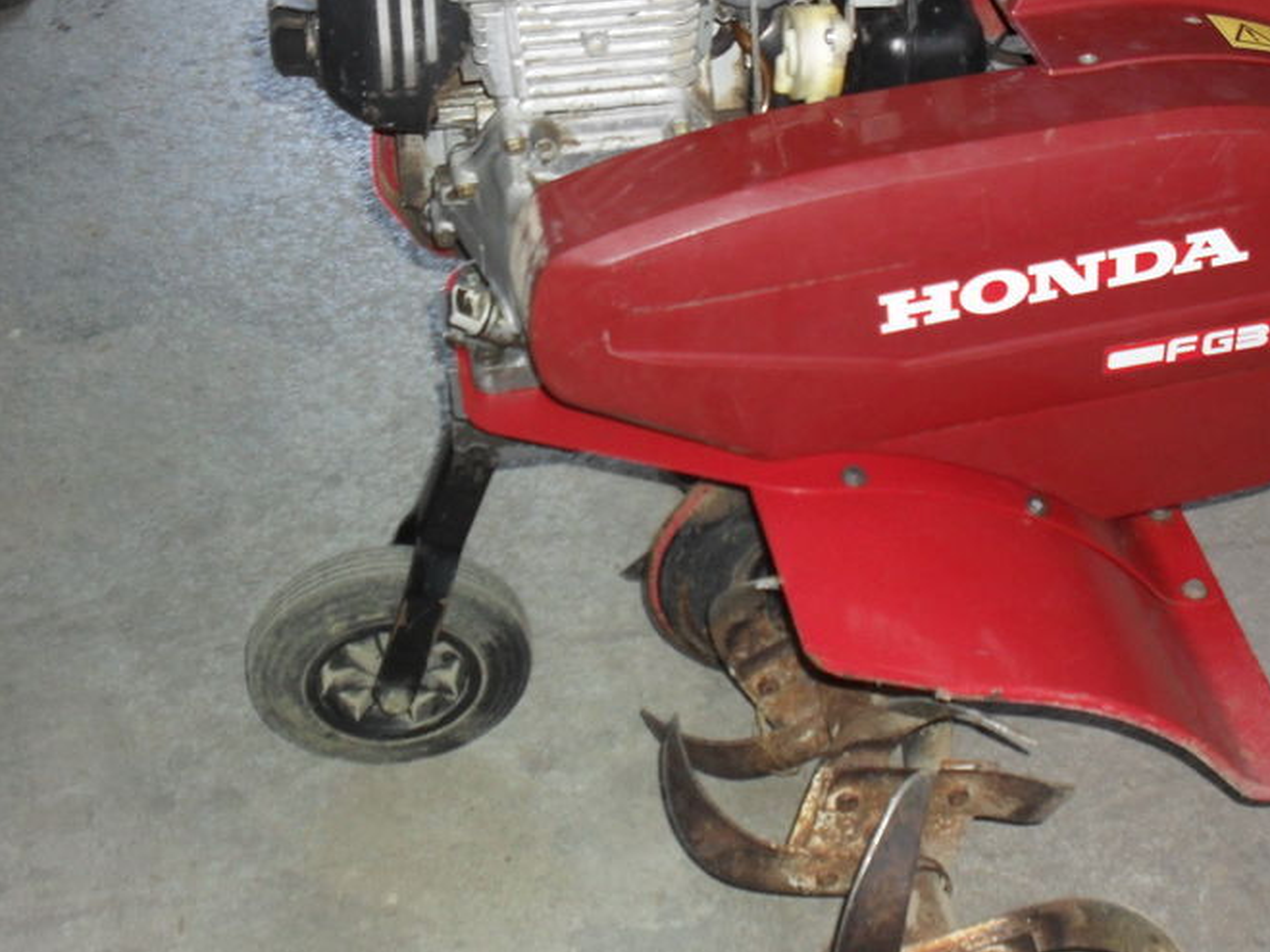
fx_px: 1944
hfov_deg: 35.9
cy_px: 412
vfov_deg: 27.5
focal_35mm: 53
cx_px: 804
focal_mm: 6.3
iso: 200
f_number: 3.2
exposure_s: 1/45
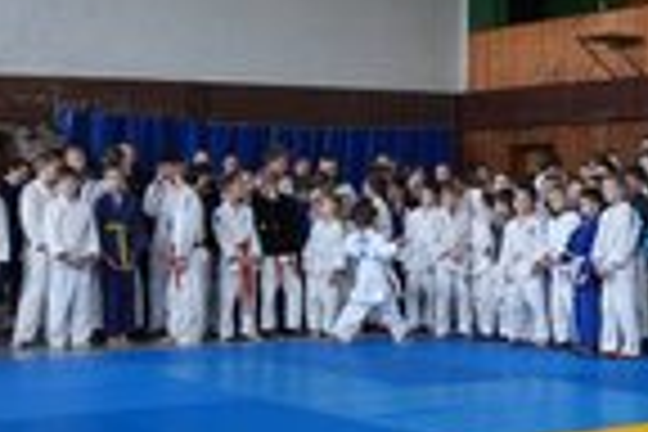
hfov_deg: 25.9
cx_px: 428
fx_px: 1404
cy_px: 259
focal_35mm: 78
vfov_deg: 17.5
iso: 1600
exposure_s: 1/500
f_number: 2.8
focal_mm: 28
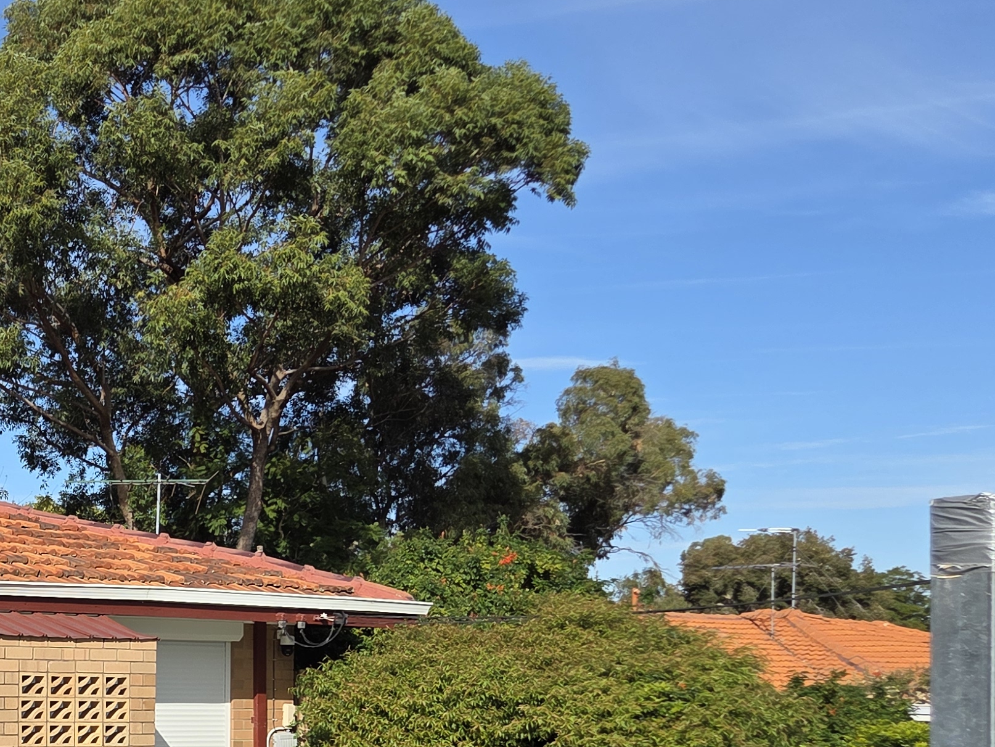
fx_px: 1639
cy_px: 645
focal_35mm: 57
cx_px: -84
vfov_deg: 25.0
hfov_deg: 30.4
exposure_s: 1/4771
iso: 80
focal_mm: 5.4
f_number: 1.8
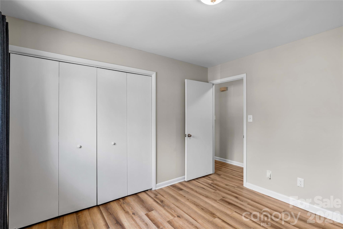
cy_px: 114
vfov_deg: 73.7
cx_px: 172
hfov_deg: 96.7
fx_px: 152
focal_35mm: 16
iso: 100
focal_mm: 16
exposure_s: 1/2.5
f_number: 8
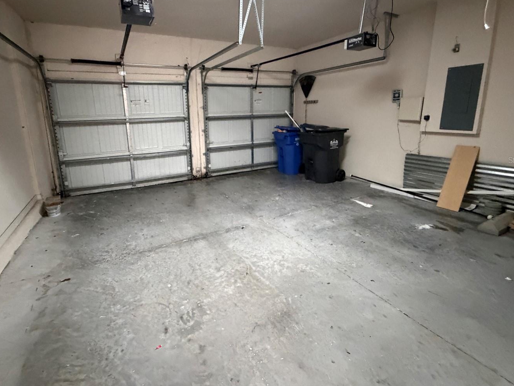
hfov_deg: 90.8
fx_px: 252
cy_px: 160
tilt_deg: -12.8
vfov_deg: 74.1
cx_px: 233
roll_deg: -0.3
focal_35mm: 17
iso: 1250
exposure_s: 1/60
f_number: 2.2
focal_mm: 2.22
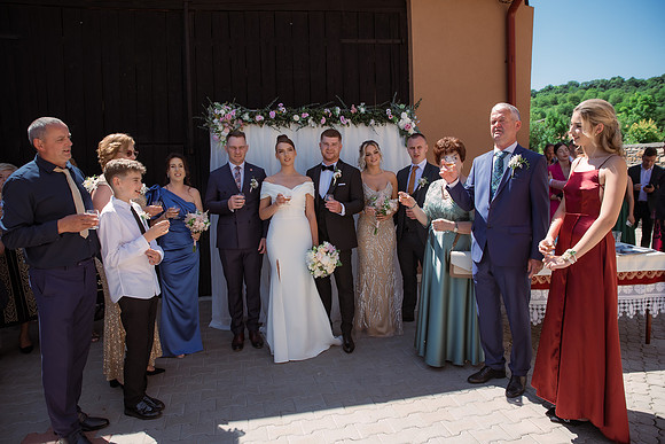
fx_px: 443
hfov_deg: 73.7
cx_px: 332
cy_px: 222
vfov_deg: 53.2
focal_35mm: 24
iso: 320
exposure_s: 1/800
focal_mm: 24
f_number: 4
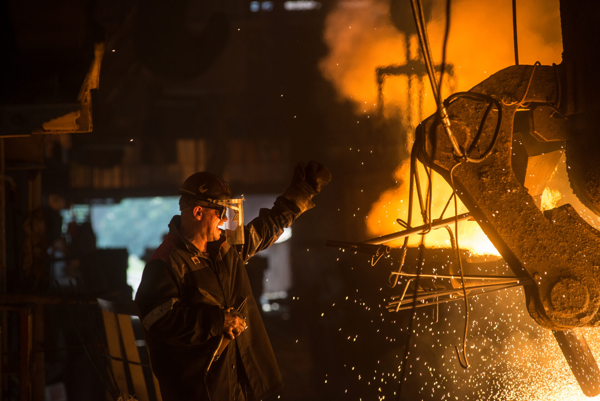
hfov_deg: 10.3
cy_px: 200
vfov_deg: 6.9
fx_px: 3334
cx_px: 300
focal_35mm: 200
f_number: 6.3
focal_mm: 200
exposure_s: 1/320
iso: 1000
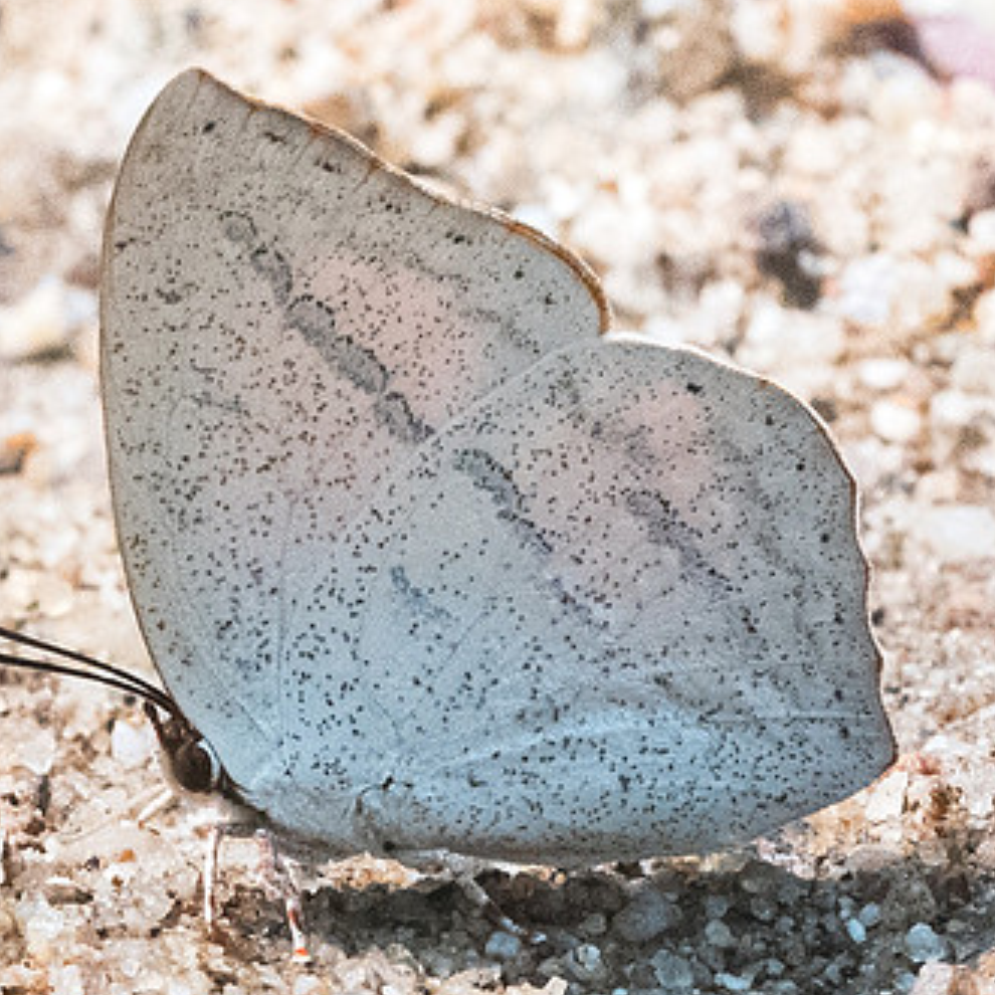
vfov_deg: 1.4
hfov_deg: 1.4
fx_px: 39935
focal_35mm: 1228
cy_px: 844
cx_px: 356
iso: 1250
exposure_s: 1/500
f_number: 10
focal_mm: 150
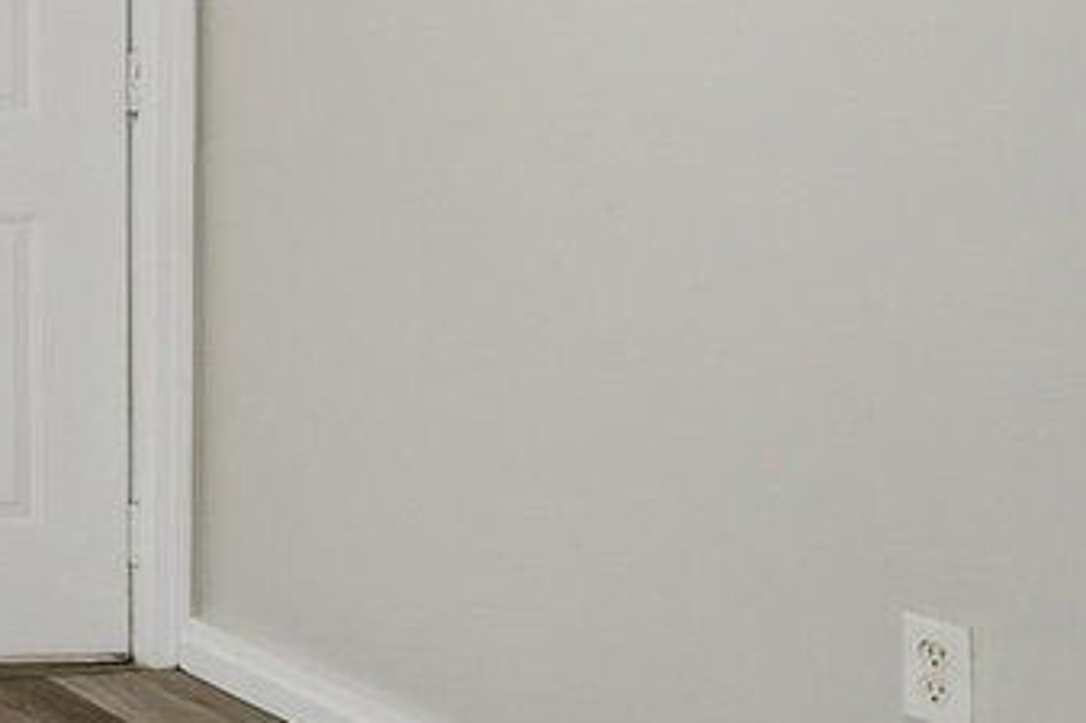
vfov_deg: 20.7
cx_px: -1131
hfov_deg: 18.6
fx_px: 1930
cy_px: 35
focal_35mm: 64
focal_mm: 12
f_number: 8
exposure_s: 1/60
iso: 250
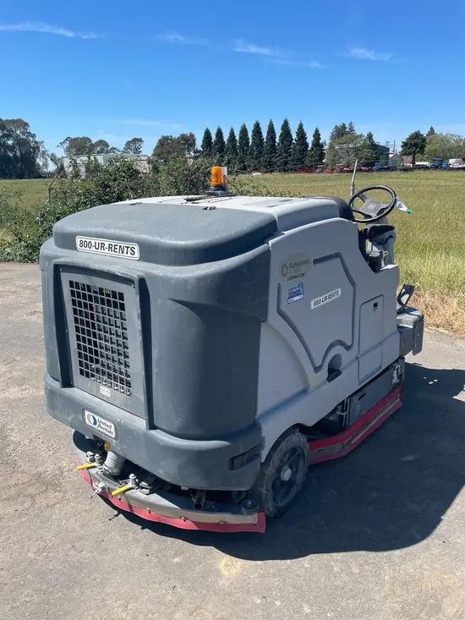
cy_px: 310
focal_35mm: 26
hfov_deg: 53.1
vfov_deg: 67.3
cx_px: 232
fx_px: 466
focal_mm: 4.2
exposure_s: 1/2618
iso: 32
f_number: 1.6
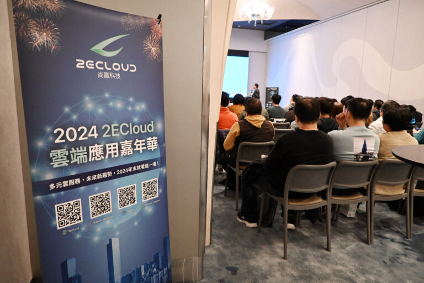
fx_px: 283
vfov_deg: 53.1
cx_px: 212
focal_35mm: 24
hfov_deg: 73.7
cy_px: 142
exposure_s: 1/100
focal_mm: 16
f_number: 3.5
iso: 3200
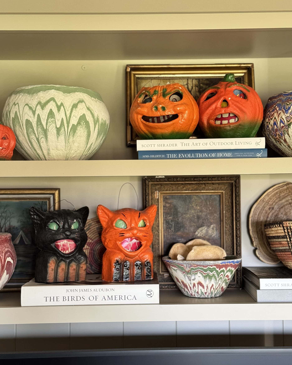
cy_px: 195
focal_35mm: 51
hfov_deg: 29.7
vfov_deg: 36.6
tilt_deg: +0.7
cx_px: 147
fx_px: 551
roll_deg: +0.5
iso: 250
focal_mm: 6.76
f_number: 1.78
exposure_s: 1/59
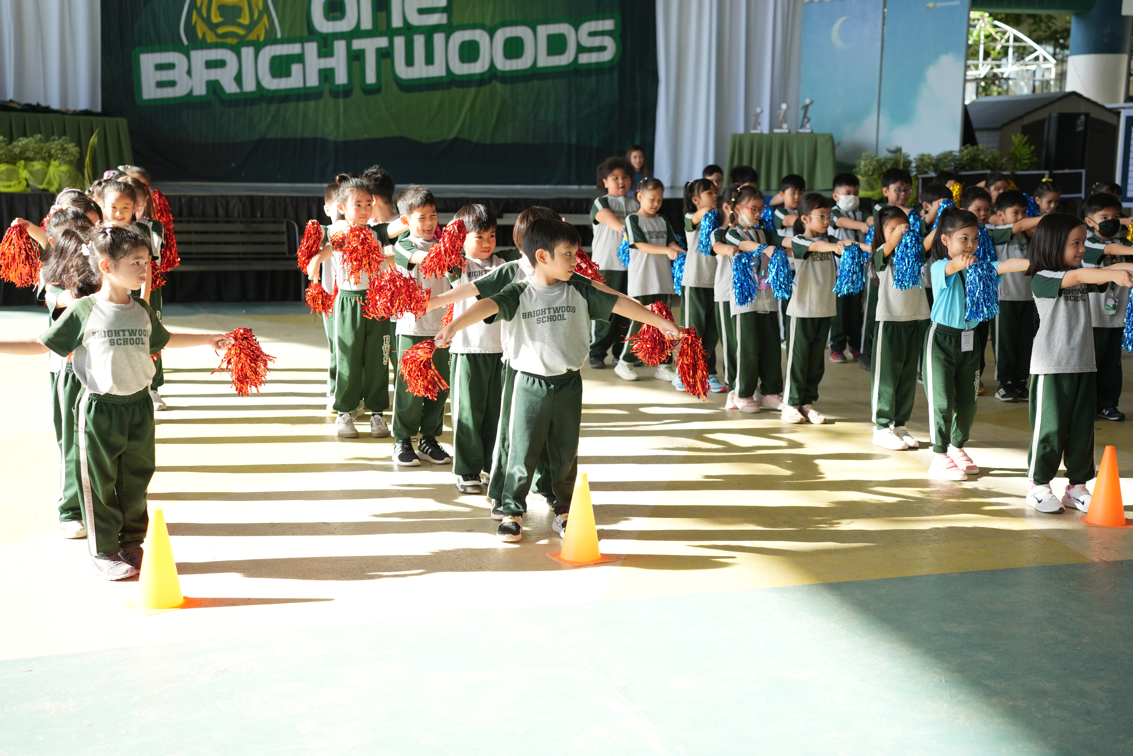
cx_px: 566
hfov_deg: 39.6
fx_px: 1573
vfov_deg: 27.0
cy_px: 378
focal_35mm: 50
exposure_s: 1/1000
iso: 400
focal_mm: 50
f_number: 2.8
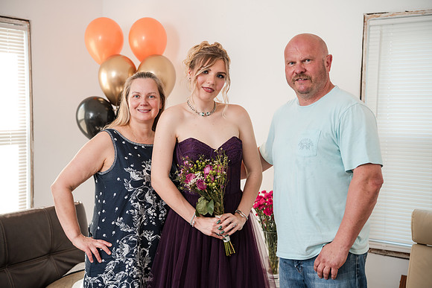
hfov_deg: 36.2
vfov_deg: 24.6
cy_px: 144
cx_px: 216
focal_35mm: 55
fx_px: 660
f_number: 3.2
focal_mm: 55
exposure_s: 1/250
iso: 1000
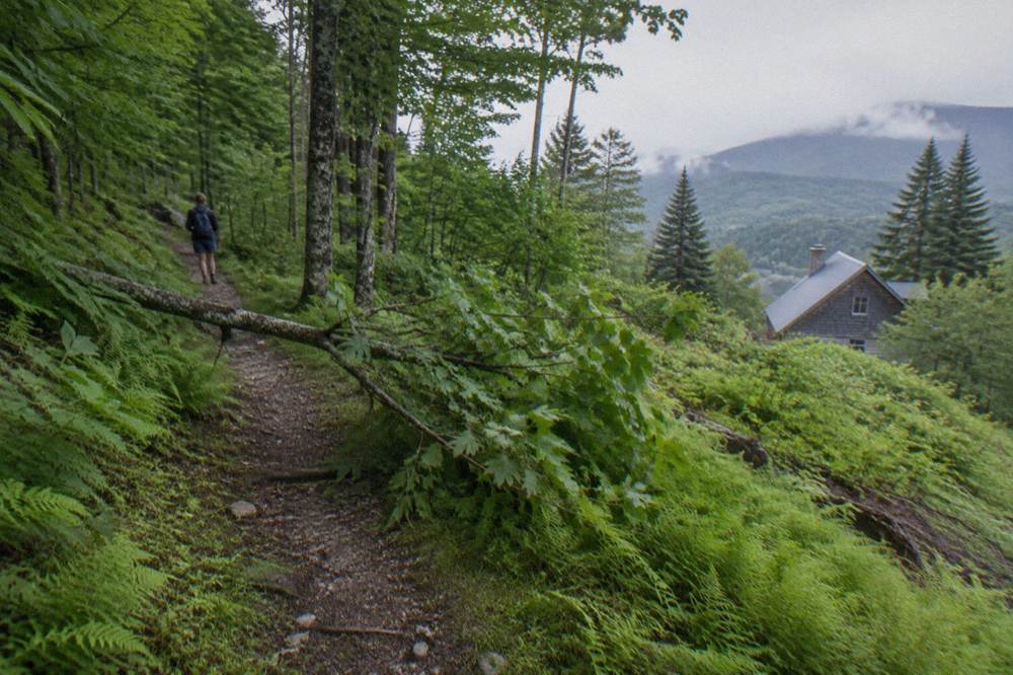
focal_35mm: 40
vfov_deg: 33.4
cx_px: 506
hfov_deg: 48.5
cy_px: 338
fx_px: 1125
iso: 400
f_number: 11
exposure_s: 1/200
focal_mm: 40
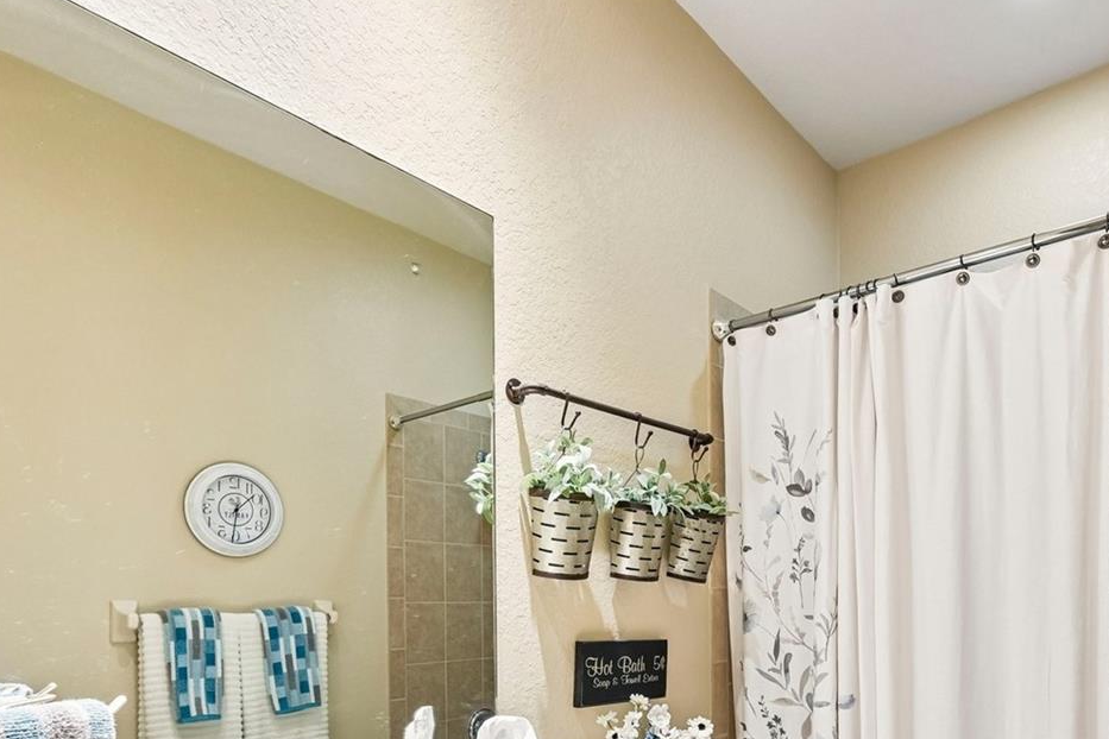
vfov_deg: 49.7
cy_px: 602
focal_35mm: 24
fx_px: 739
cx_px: 632
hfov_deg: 73.4
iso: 400
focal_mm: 14
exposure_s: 1/80
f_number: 8
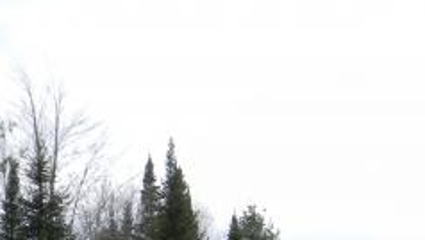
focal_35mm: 149
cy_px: 290
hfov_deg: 14.3
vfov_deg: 8.1
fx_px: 1680
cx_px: 355
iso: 80
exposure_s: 1/455
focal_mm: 10.1
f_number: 4.1
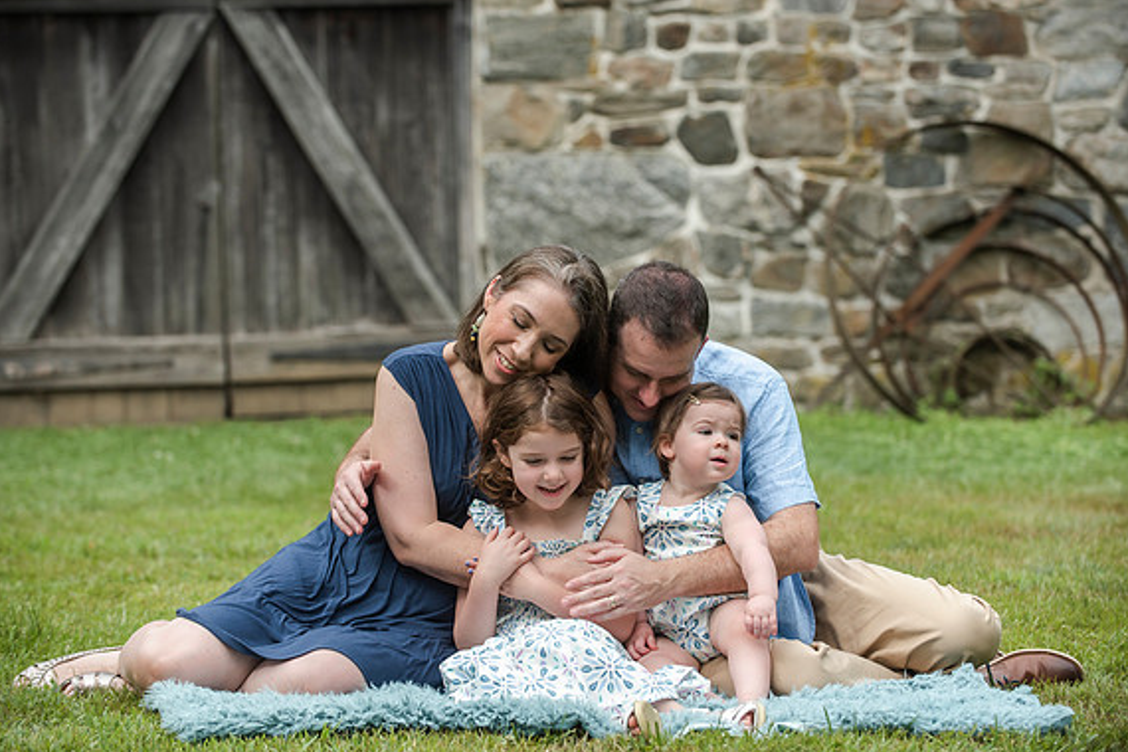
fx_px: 3415
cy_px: 370
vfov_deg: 12.6
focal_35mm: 109
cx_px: 557
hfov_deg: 18.8
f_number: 4
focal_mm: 105
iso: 400
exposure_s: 1/3200
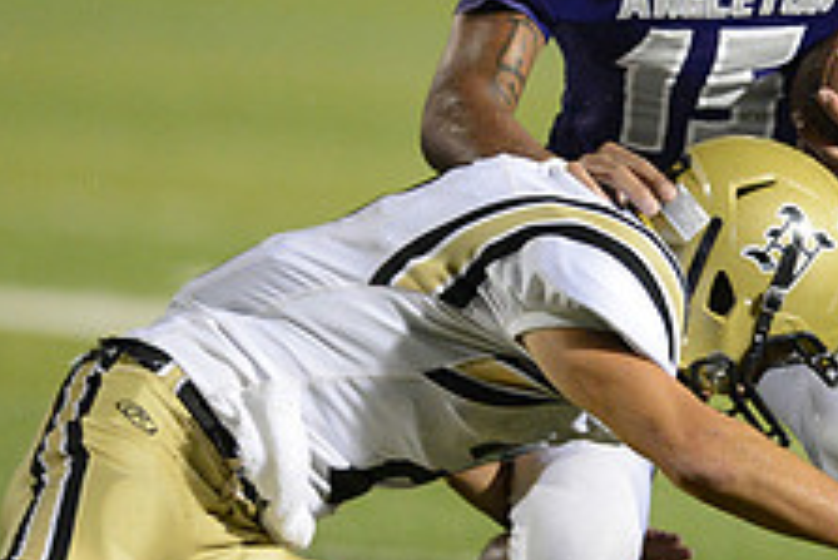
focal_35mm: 1042
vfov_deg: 1.3
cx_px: 654
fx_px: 24270
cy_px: 141
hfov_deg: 2.0
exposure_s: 1/1000
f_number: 2.8
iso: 5000
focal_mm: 400
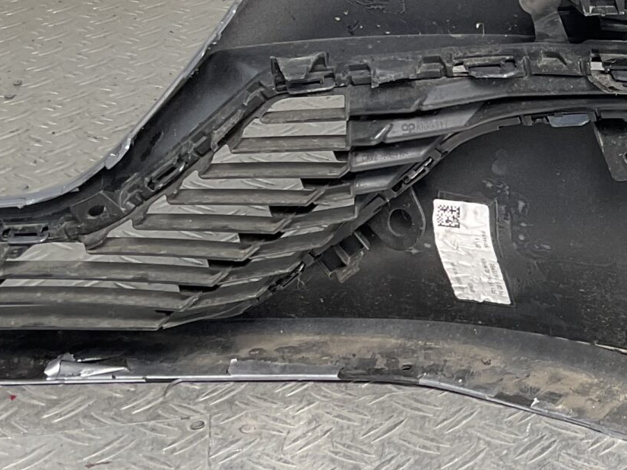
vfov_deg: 16.4
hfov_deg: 20.4
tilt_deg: -23.7
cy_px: 184
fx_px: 1630
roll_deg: -3.6
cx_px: 745
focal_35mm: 90
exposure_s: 1/228
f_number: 1.8
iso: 16
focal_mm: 3
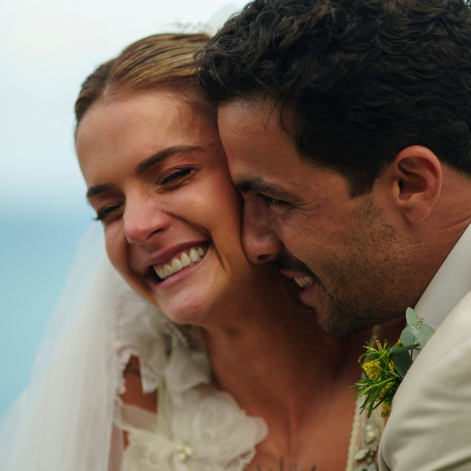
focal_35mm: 163
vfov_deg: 10.7
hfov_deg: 10.7
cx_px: 309
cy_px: 235
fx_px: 2509
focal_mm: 85
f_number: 1.4
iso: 80
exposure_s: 1/1000
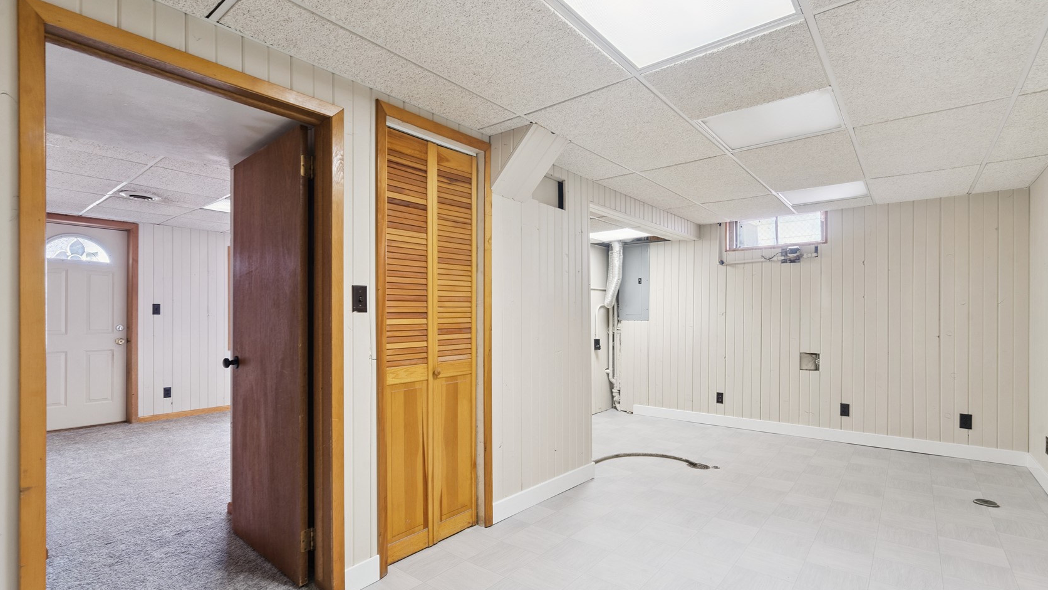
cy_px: 320
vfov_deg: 63.8
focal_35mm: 17
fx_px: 472
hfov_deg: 95.9
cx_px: 523
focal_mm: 16
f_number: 10
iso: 400
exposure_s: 1/3.33
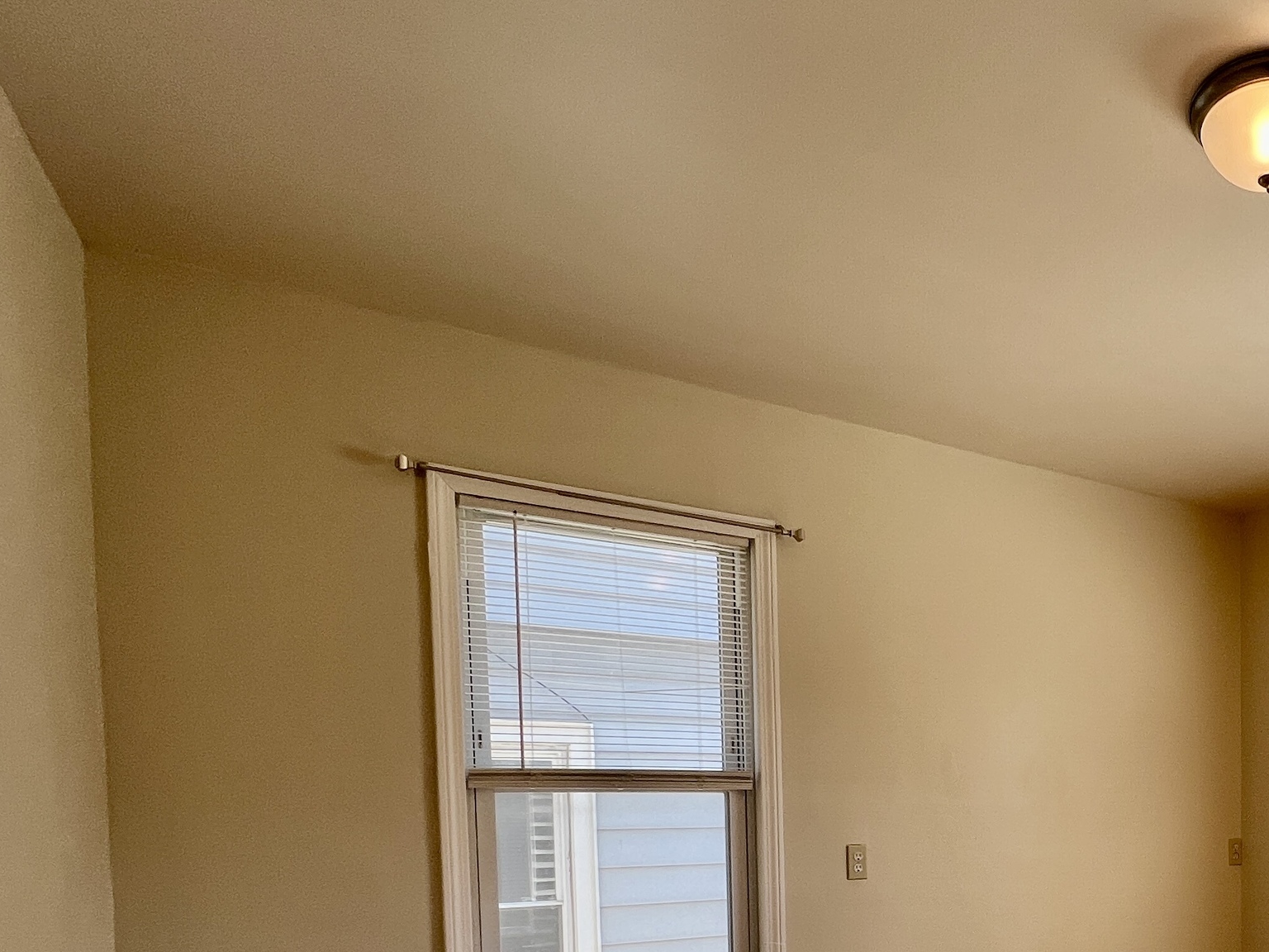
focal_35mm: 26
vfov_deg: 47.6
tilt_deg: -3.0
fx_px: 953
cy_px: 859
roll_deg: +0.7
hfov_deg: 58.5
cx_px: 1119
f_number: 1.8
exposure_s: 1/120
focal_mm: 1.57
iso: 40
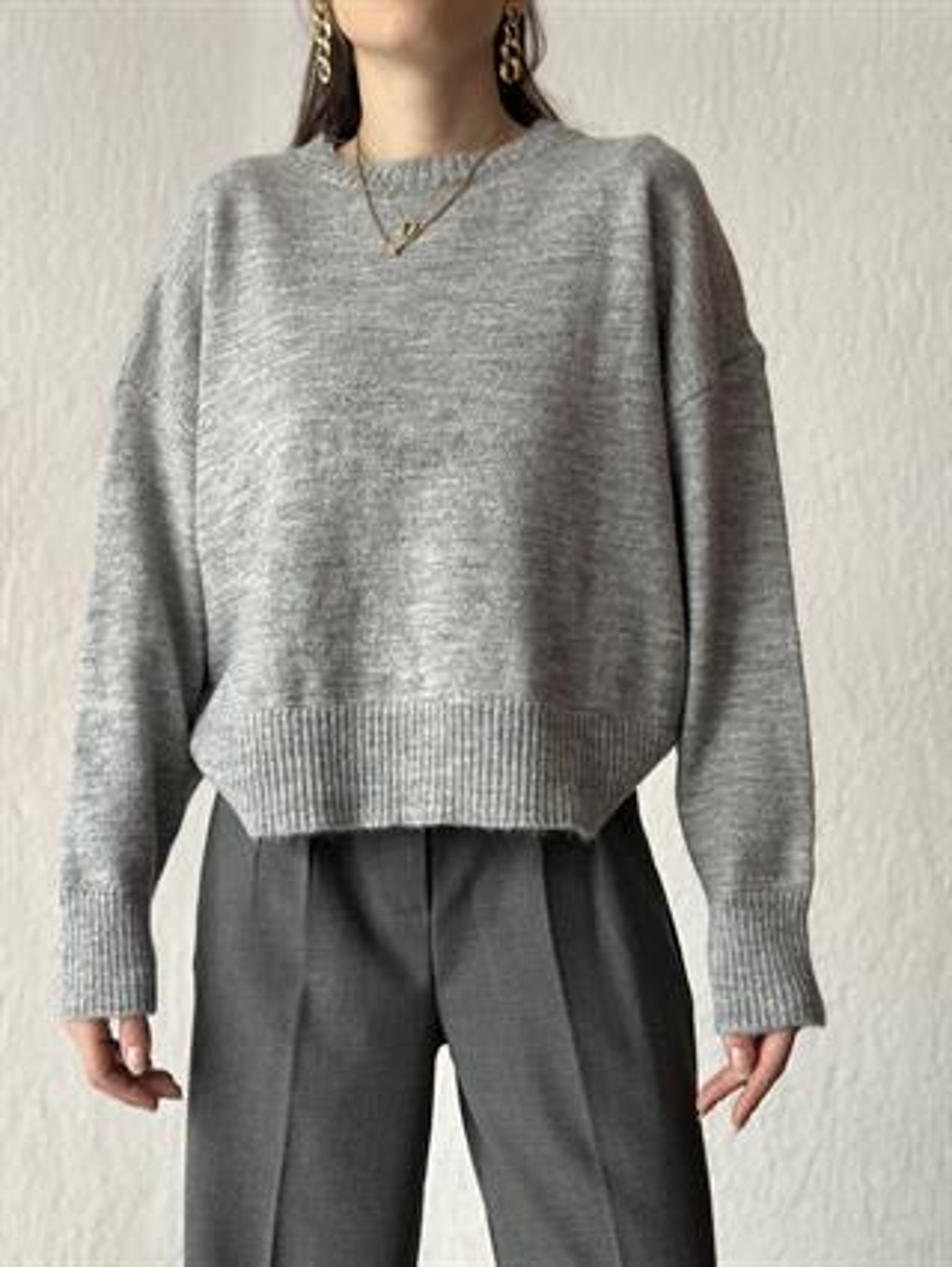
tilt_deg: +0.1
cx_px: 476
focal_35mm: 48
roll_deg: -1.3
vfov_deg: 39.6
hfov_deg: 30.3
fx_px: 1758
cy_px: 634
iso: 125
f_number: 1.78
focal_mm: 6.86
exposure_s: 1/60
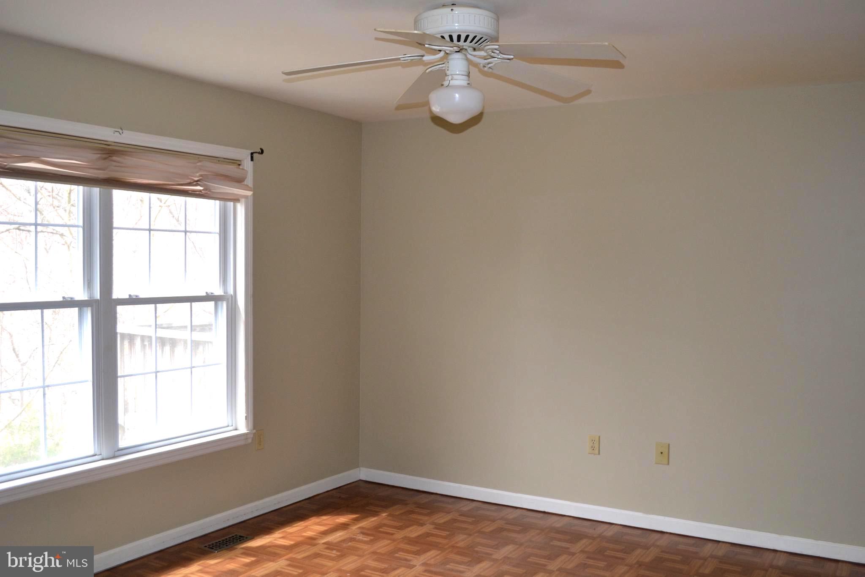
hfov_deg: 53.1
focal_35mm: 36
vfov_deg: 36.9
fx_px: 865
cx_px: 432
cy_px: 288
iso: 360
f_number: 4
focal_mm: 24
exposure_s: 1/125
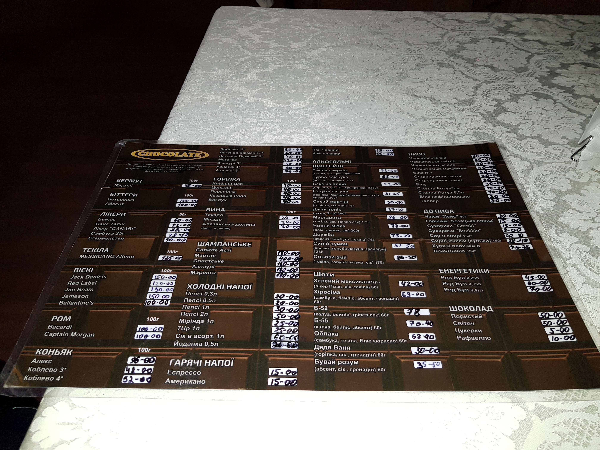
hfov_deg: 67.3
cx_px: 300
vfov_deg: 53.1
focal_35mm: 26
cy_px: 225
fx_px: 451
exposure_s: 1/50
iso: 80
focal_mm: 4.2
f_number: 1.7
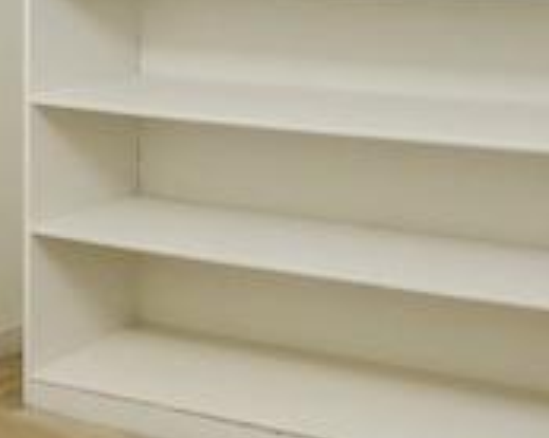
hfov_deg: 18.2
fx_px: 1444
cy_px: -149
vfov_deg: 16.2
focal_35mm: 89
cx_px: 911
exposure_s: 1/125
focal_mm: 16
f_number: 5.6
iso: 1600
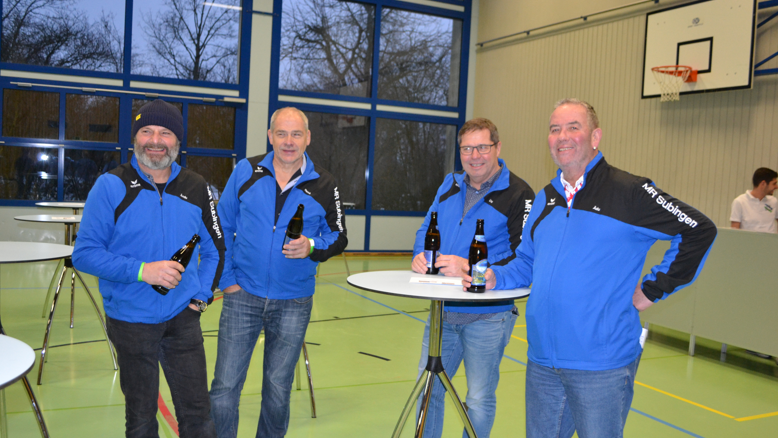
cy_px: 230
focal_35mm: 35
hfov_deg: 56.6
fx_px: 722
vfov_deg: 33.7
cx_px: 388
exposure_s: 1/60
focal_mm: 22
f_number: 3.8
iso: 1400
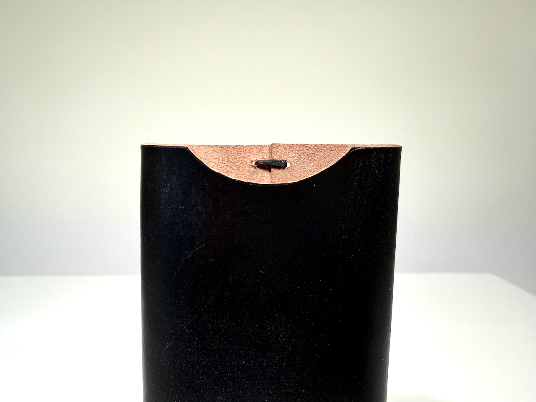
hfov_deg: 71.6
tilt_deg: -11.0
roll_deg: -0.2
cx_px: 268
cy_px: 201
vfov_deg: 56.8
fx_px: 372
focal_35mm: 24
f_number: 2.2
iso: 40
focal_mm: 2.22
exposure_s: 1/131
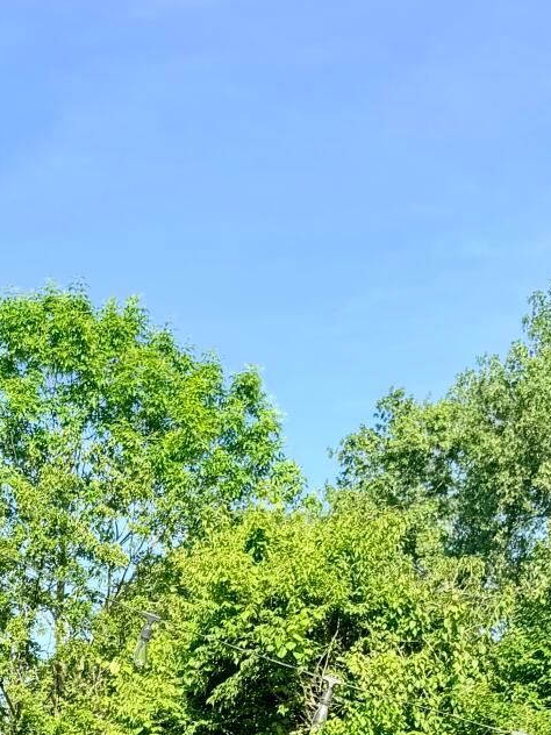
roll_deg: -1.7
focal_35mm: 76
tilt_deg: -2.7
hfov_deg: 19.4
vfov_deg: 22.8
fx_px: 1613
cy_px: 966
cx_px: 237
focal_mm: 6.76
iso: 80
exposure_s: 1/2445
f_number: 1.78
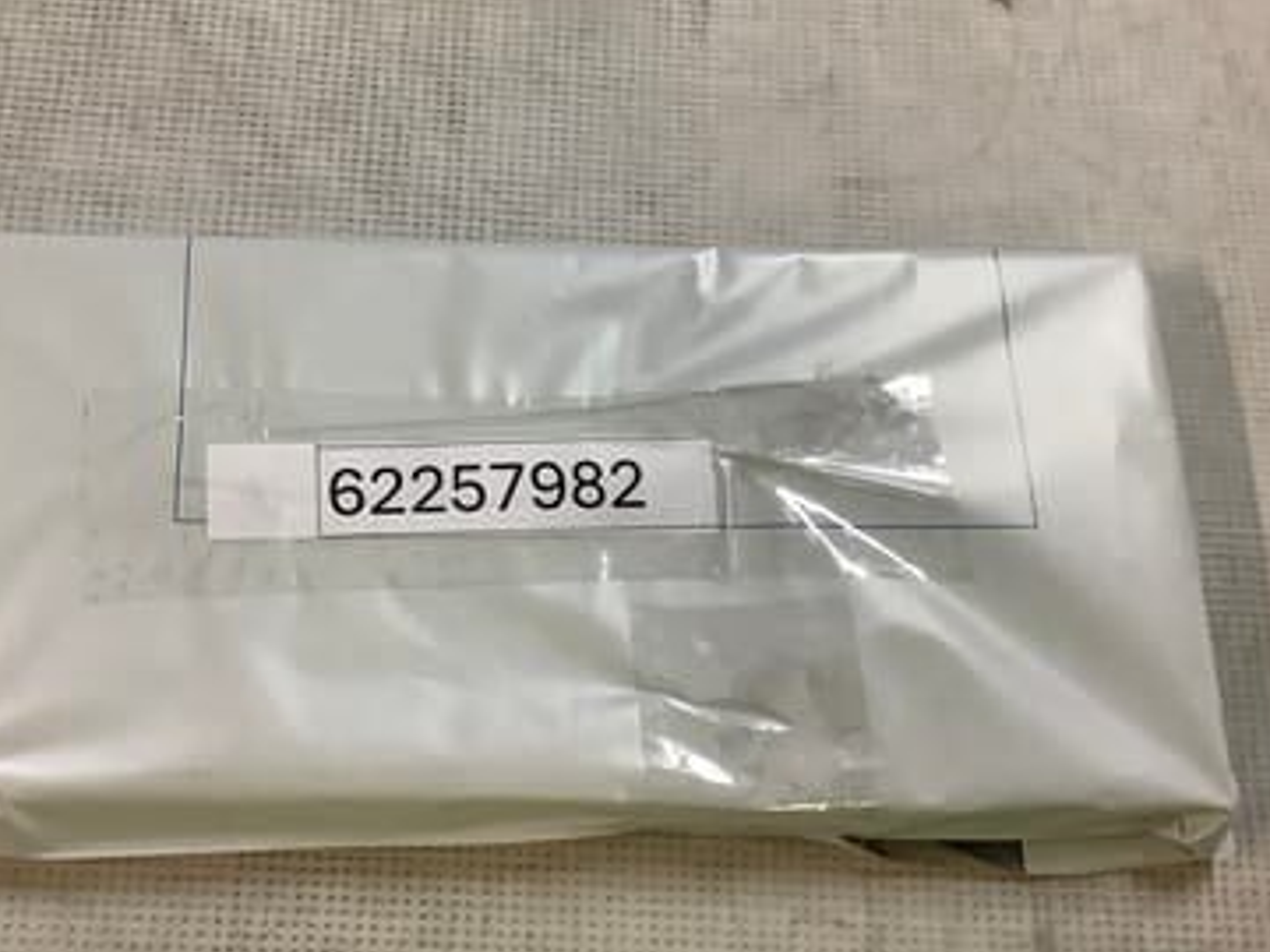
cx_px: 444
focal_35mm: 43
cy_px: 428
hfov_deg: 43.4
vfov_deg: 33.6
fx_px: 1578
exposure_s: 1/50
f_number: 2.4
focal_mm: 3.3
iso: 125
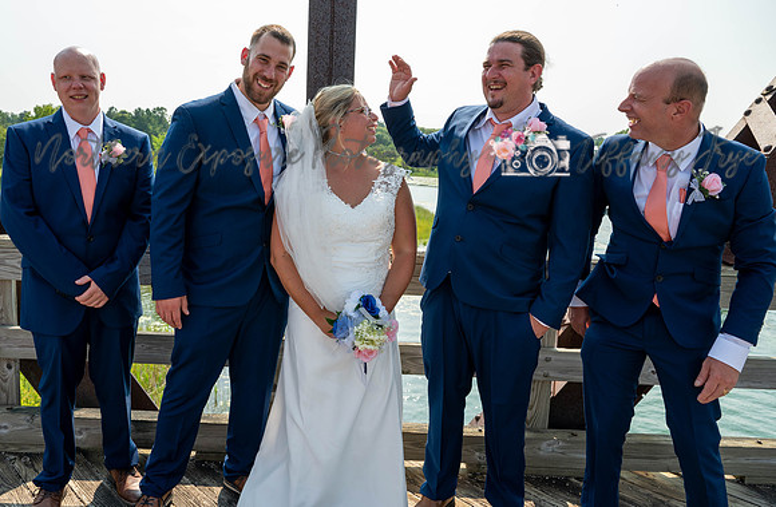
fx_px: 586
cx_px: 337
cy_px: 214
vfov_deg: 46.7
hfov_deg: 66.8
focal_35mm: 27
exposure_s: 1/320
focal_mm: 24
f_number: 6.3
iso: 100
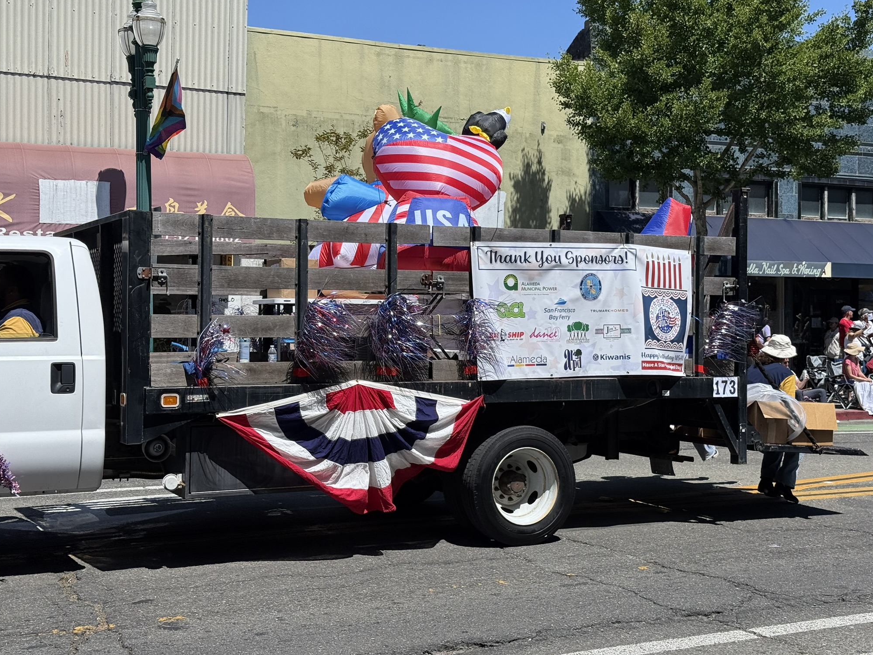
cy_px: 323
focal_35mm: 49
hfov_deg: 38.9
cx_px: 433
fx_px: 1236
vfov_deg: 29.7
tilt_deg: +0.8
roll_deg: +0.2
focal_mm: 6.76
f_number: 1.78
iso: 64
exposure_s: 1/5208
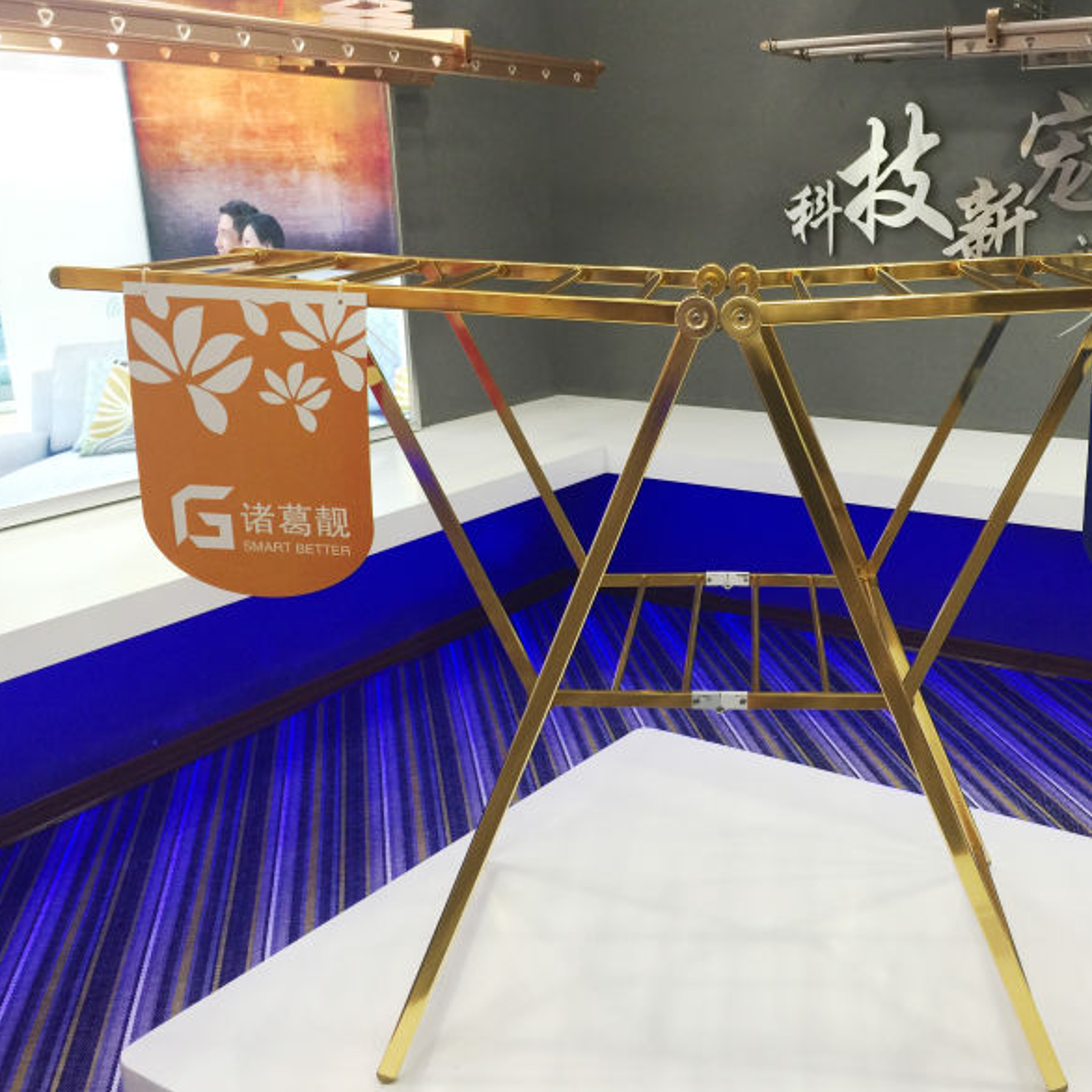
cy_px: 552
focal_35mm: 35
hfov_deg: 46.6
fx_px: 1249
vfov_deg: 47.2
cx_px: 717
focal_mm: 4.15
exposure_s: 1/33
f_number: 2.2
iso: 50
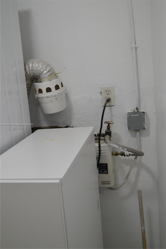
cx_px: 83
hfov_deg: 34.2
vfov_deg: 49.6
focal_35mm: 39
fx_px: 270
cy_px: 124
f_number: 4.5
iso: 400
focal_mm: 26
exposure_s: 1/80
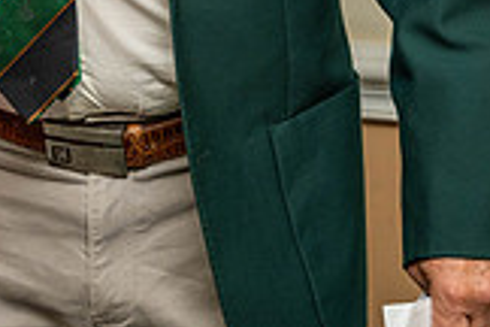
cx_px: -23
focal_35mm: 188
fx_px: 2559
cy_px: -268
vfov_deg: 7.1
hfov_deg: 10.8
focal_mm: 47
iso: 500
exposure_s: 1/160
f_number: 5
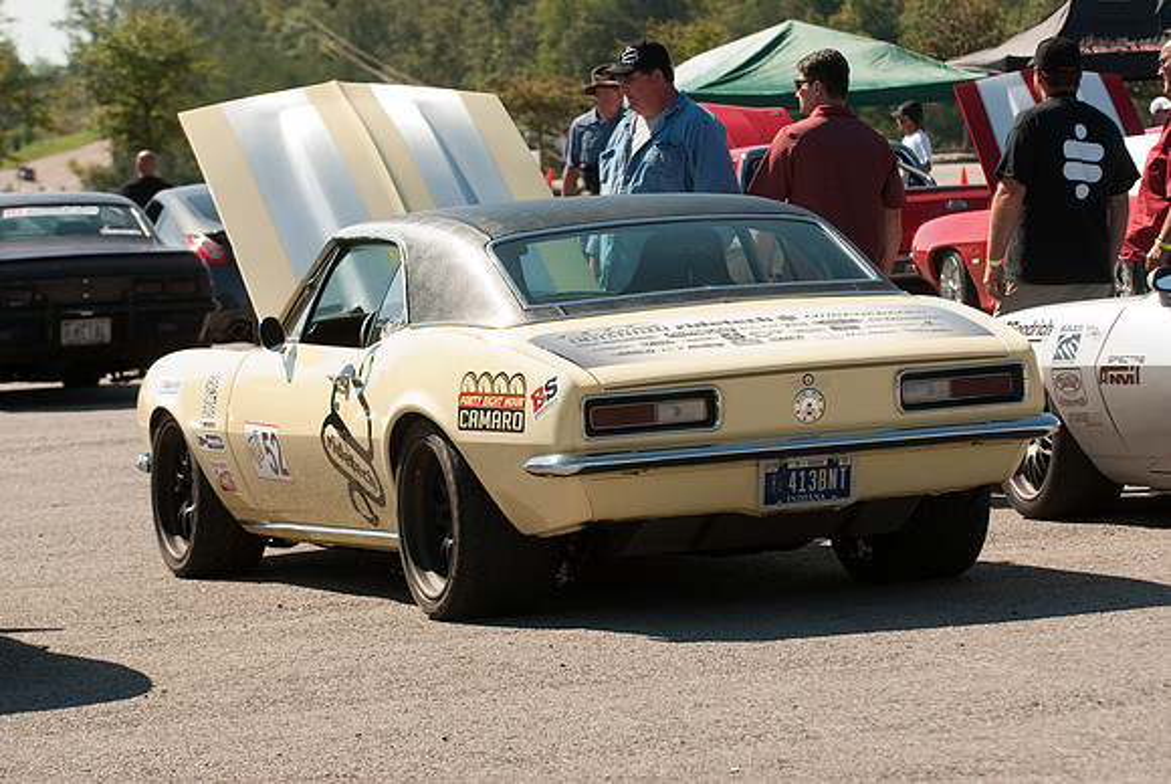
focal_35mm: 153
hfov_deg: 13.4
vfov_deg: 9.0
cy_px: 392
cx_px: 586
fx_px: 4982
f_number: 8
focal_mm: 102
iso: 320
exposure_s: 1/640
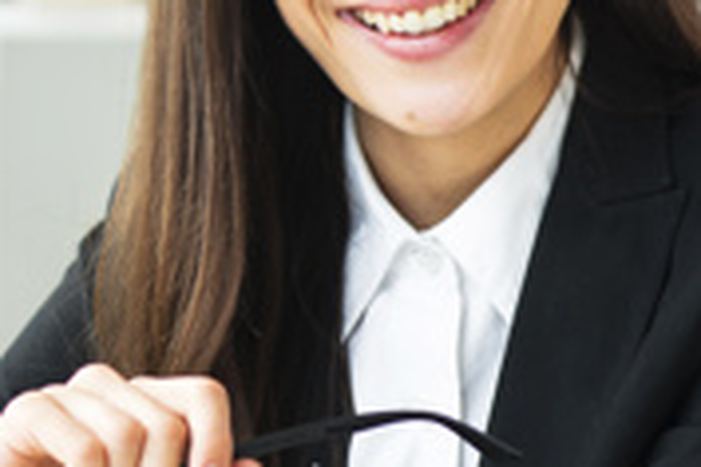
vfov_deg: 4.6
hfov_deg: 6.8
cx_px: -103
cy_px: 208
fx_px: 5861
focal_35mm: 301
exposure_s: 1/160
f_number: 3.2
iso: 160
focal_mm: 85
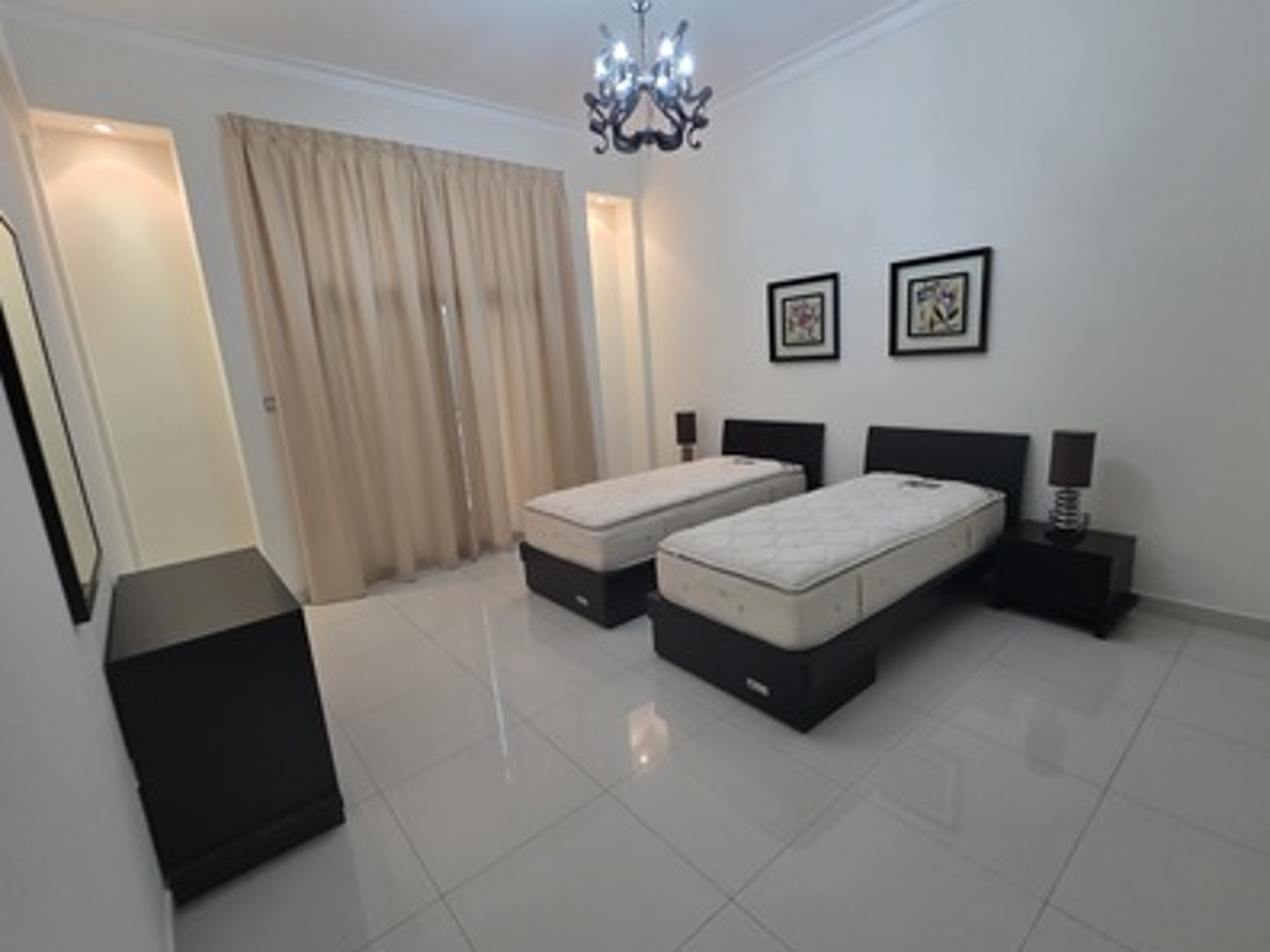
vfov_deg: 81.7
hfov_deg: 98.1
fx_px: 550
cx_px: 659
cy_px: 482
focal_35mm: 15
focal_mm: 2.2
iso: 200
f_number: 1.9
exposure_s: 1/50
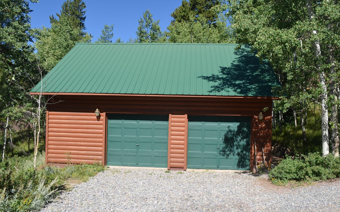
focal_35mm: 31
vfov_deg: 40.6
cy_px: 108
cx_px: 170
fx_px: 287
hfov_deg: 61.2
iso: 100
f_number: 7.1
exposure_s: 1/200
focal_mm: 20
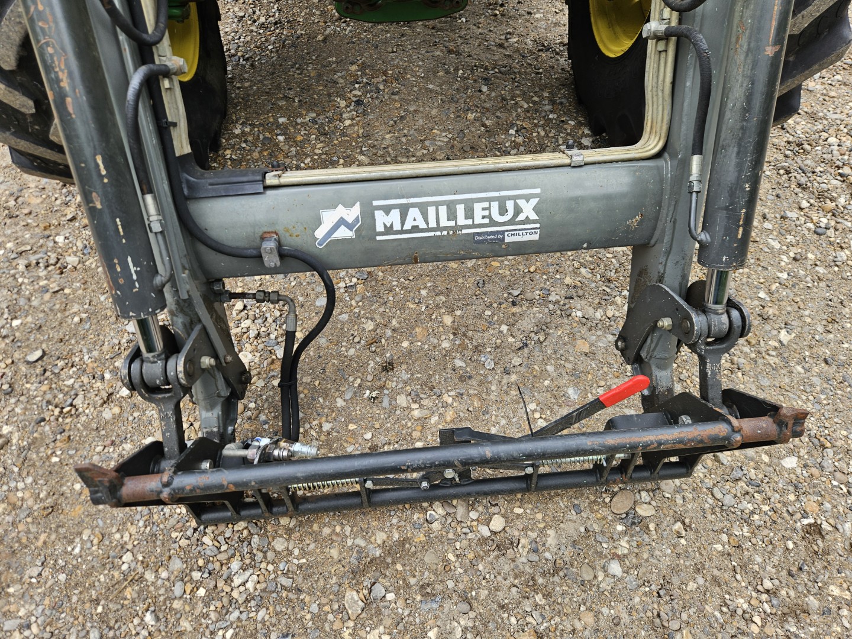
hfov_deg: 73.9
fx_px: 566
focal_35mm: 23
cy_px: 320
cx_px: 426
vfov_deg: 58.9
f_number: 1.8
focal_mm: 5.4
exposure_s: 1/204
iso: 25
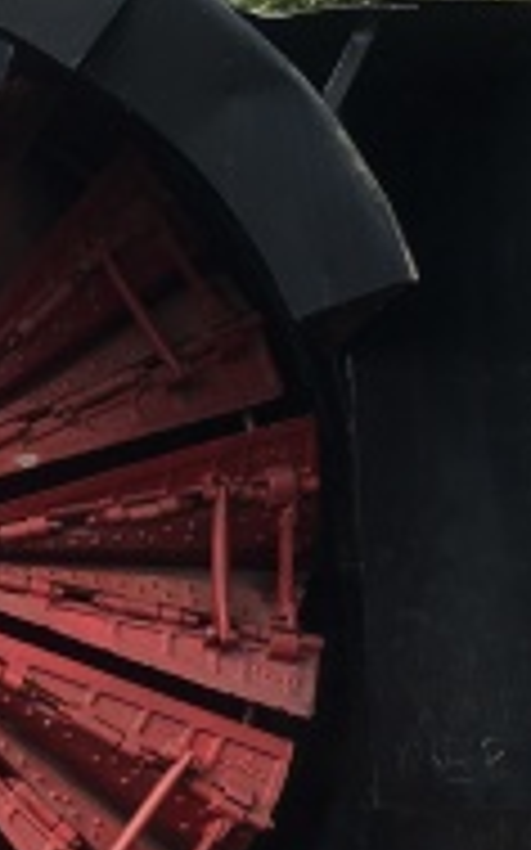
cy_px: 418
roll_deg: +0.6
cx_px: -230
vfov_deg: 20.0
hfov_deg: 12.1
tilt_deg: +6.3
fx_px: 2410
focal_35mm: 104
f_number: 2.2
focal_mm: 4.15
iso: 25
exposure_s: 1/962
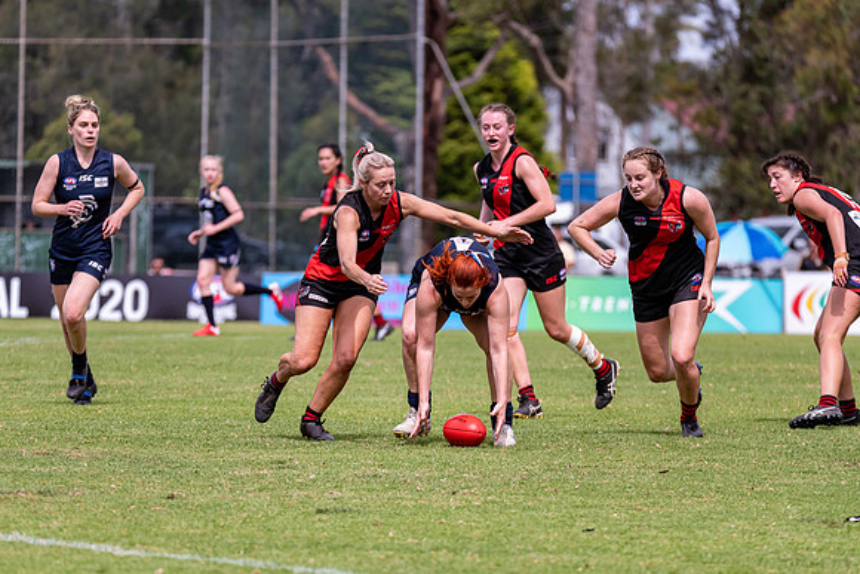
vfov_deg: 4.4
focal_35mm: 313
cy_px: 300
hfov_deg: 6.6
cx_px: 411
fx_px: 7489
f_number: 6.3
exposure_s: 1/2000
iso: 800
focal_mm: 300
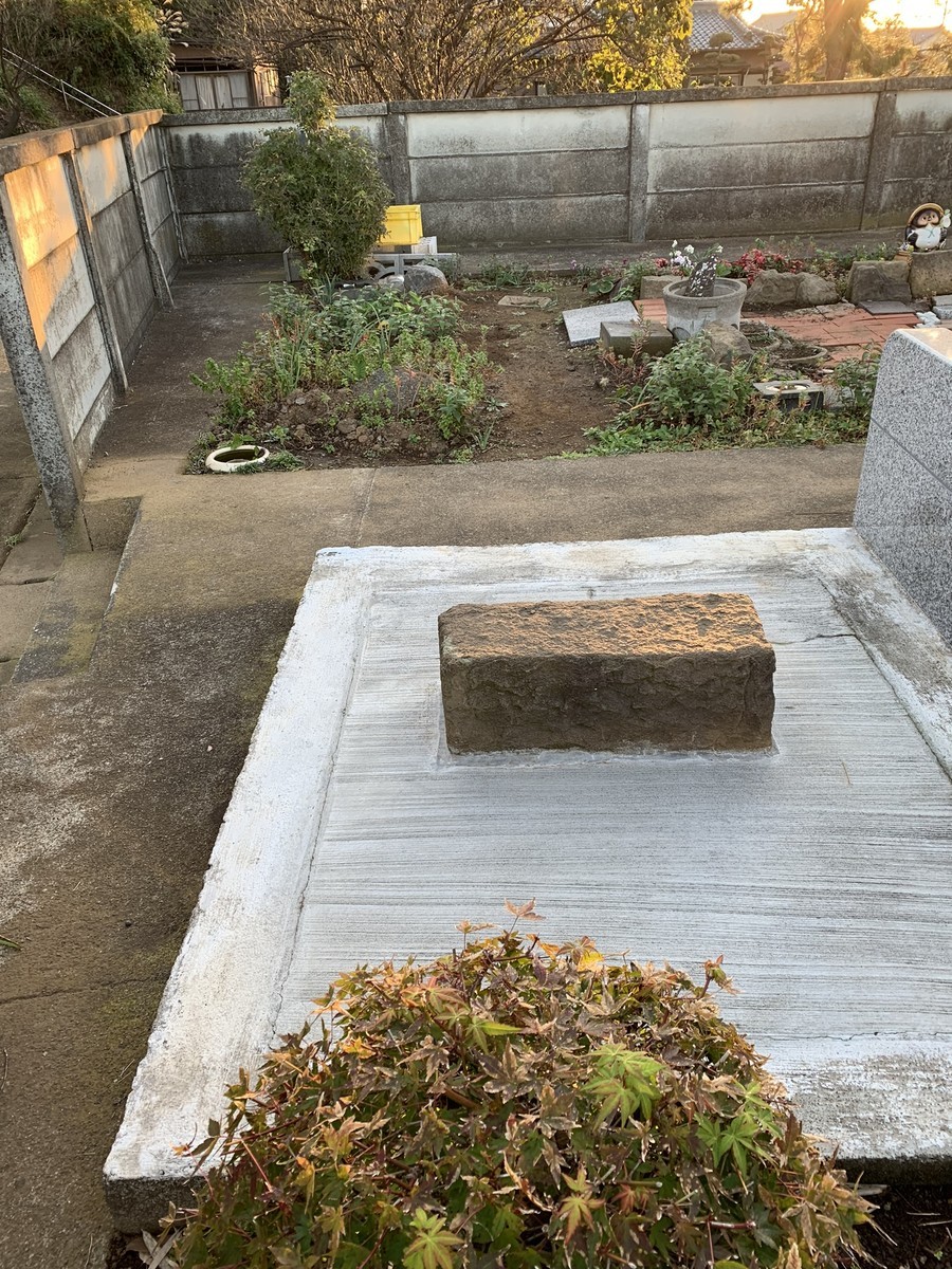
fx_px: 953
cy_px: 634
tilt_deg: -29.7
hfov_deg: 53.1
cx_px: 476
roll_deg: +2.5
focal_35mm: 26
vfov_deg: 67.3
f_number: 1.8
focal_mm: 4.25
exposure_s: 1/121
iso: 32
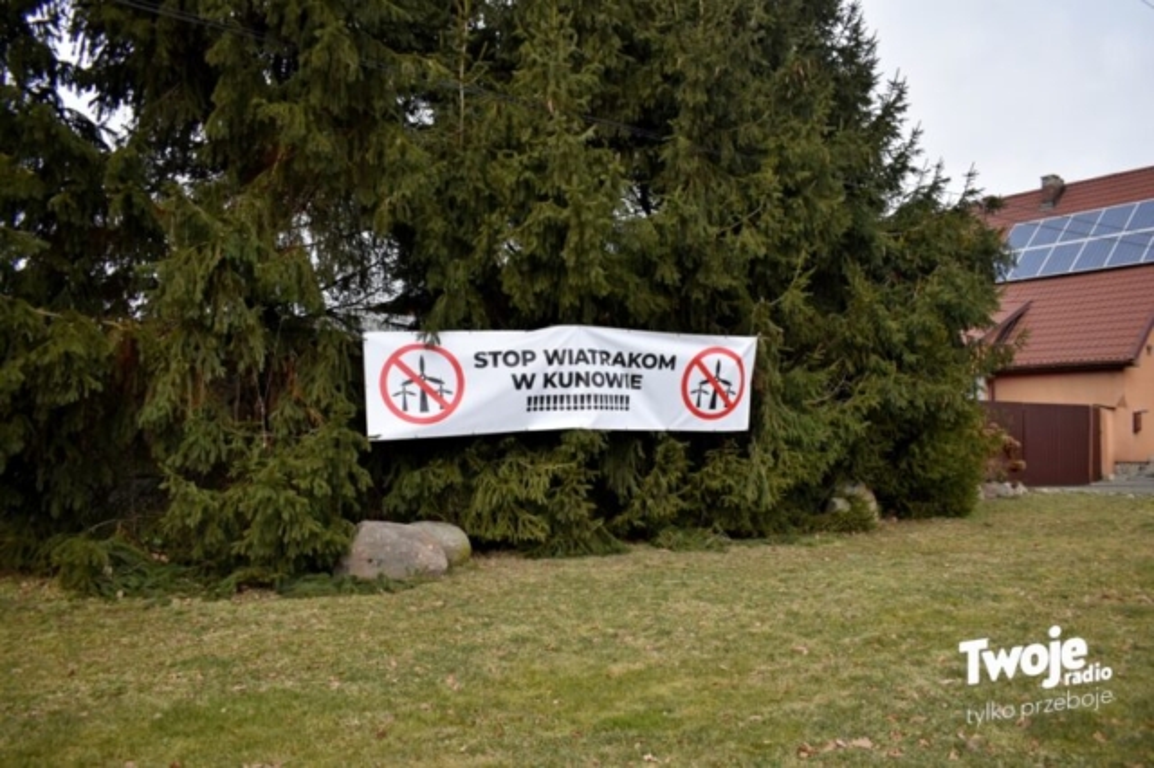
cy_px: 384
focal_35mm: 27
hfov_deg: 67.4
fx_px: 865
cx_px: 577
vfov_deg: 47.9
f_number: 4.5
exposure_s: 1/1250
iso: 400
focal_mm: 18
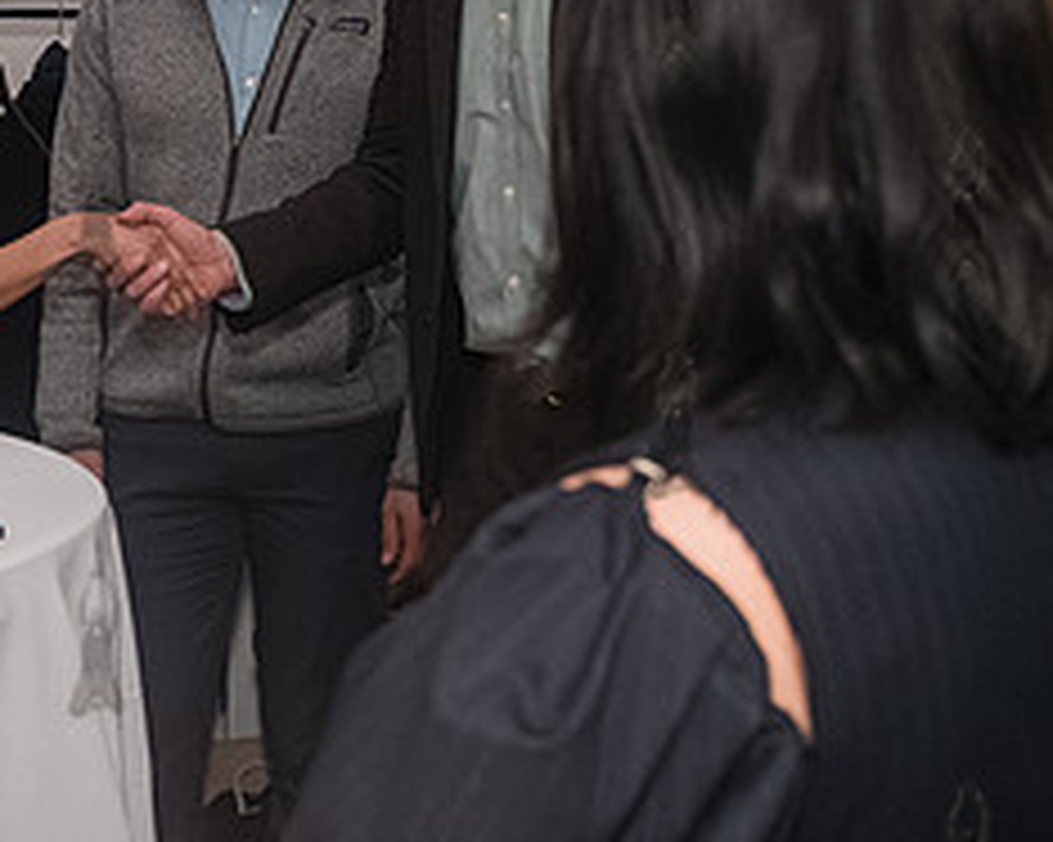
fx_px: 2648
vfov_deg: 17.9
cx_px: 63
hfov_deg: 21.9
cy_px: 201
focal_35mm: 85
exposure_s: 1/320
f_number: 4.5
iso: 6400
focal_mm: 35
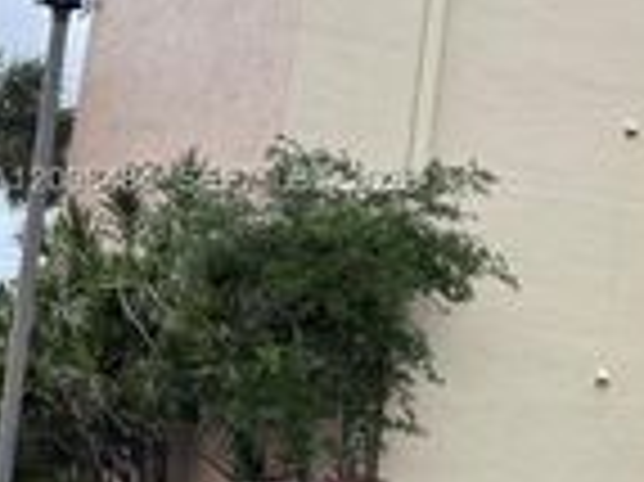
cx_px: 1108
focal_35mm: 84
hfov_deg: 18.8
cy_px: 182
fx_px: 1561
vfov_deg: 17.5
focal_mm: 6.76
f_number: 1.78
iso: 100
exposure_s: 1/2445
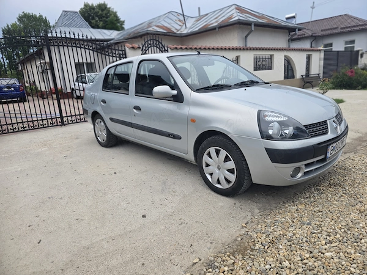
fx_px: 244
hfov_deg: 73.9
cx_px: 184
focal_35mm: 23
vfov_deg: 58.9
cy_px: 138
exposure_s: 1/1728
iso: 80
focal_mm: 6.3
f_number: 1.7
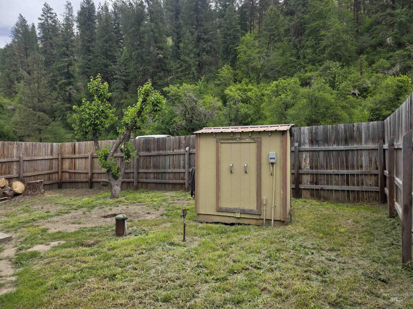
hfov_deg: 73.9
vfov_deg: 58.9
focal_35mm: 23
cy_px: 154
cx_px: 206
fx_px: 274
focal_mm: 6.3
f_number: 1.7
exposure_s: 1/2145
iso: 80
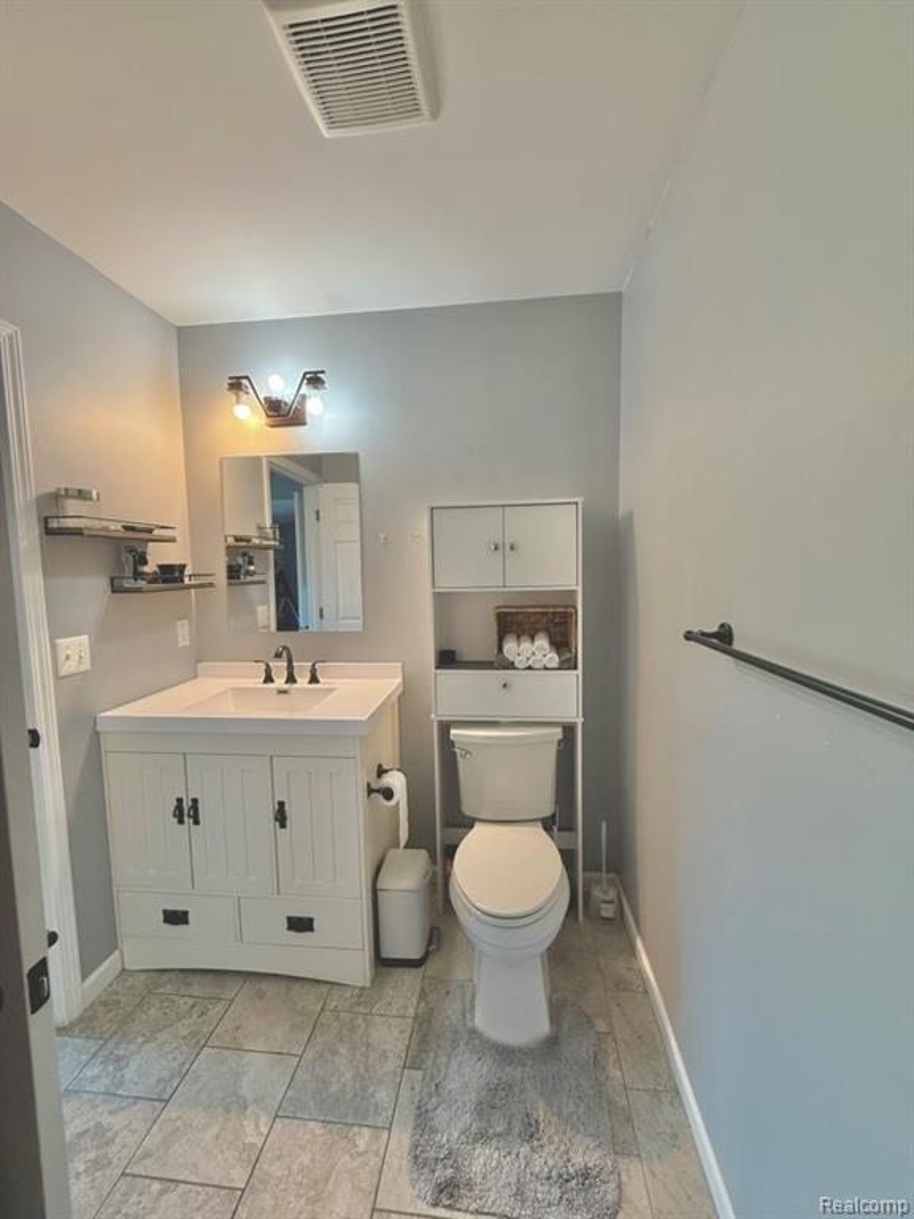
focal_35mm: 14
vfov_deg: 102.1
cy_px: 610
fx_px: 493
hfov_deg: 85.7
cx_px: 457
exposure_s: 1/120
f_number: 2.2
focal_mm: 2.22
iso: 250
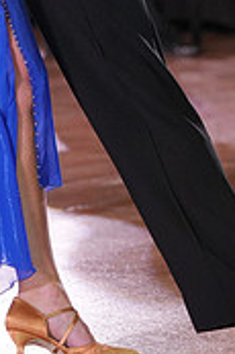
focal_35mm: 420
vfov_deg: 4.9
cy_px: -84
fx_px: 4120
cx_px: -7
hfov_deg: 3.3
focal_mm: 125
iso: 1250
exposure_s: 1/500
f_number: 4
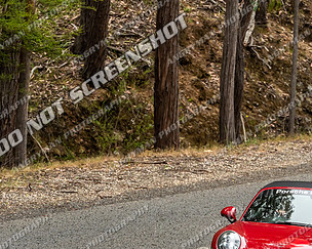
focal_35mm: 669
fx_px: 6176
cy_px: 243
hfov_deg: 2.9
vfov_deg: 2.3
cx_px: 283
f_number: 4
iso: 250
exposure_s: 1/2000
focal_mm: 200
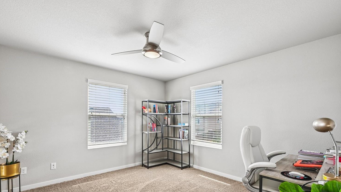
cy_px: 120
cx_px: 175
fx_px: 154
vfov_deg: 63.1
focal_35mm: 17
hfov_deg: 95.9
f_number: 11
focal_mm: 15
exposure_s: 1/20
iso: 800
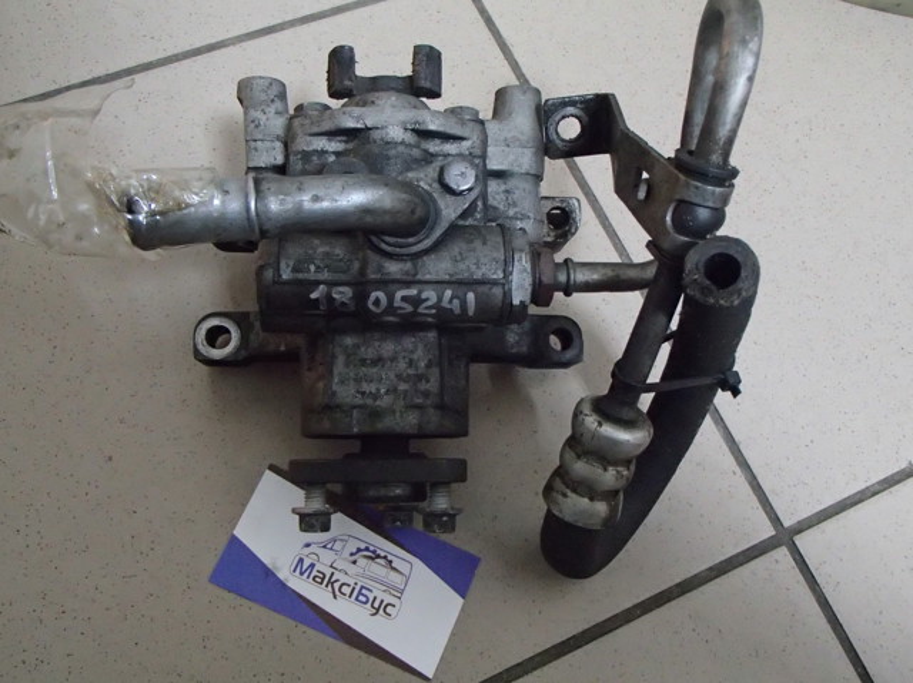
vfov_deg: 38.6
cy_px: 342
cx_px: 456
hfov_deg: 50.2
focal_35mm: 37
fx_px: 975
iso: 1600
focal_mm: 6.64
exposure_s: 1/15
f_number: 4.7
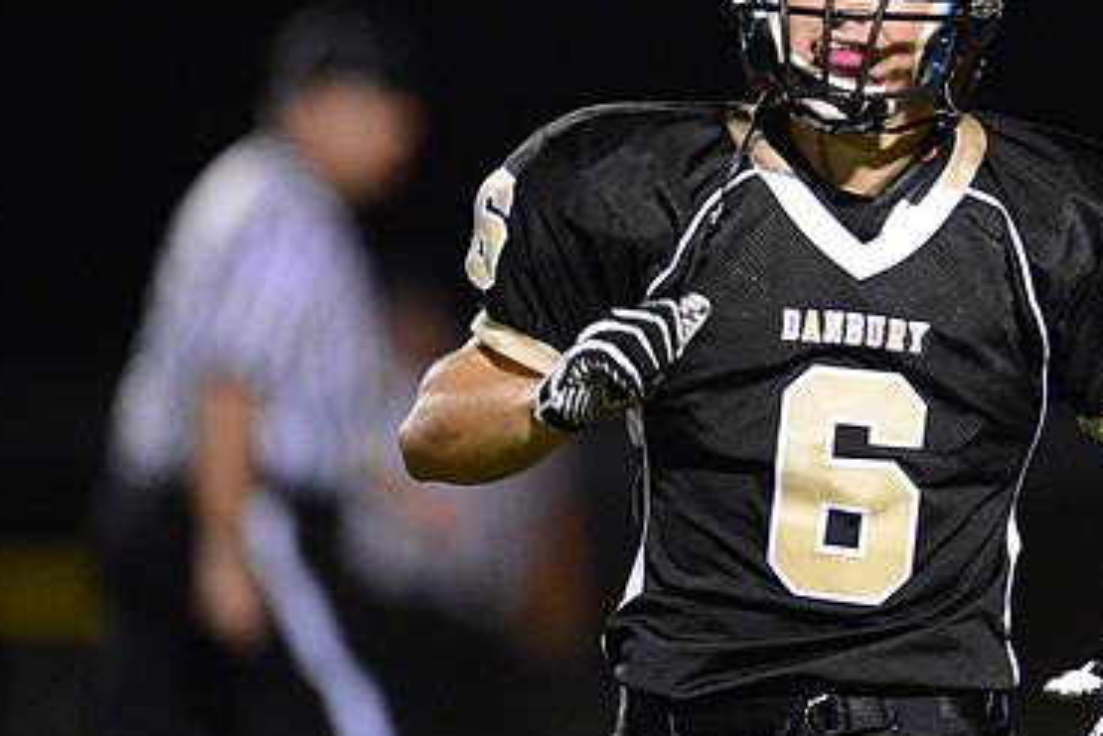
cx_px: 796
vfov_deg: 2.2
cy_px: 353
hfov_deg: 3.3
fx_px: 19217
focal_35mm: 627
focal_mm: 400
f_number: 2.8
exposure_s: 1/640
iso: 12800
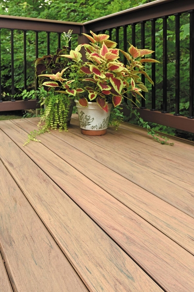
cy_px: 146
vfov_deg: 60.3
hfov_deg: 42.3
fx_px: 251
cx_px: 97
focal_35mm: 31
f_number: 8
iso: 400
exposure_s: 1/25
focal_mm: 31
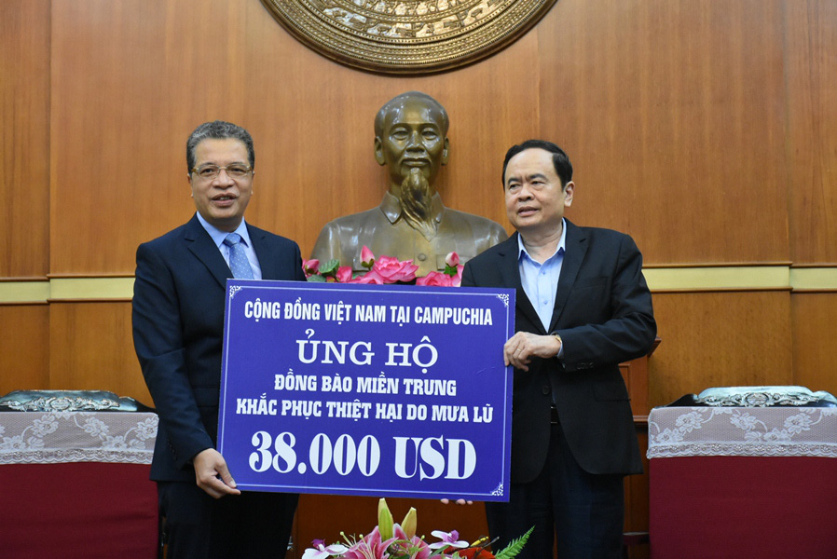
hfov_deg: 24.2
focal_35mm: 84
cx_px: 418
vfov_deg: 16.3
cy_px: 280
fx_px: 1954
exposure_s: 1/60
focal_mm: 56
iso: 3600
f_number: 4.8
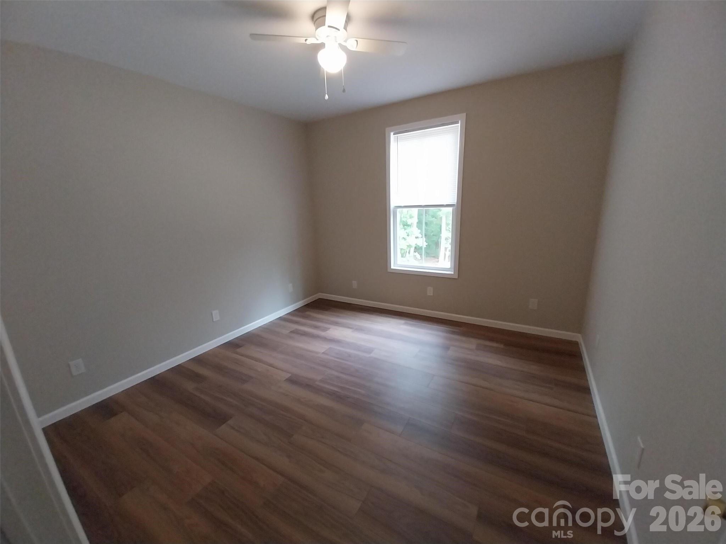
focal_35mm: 13
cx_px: 363
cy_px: 272
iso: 202
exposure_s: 1/40.1
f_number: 2.2
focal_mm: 1.13
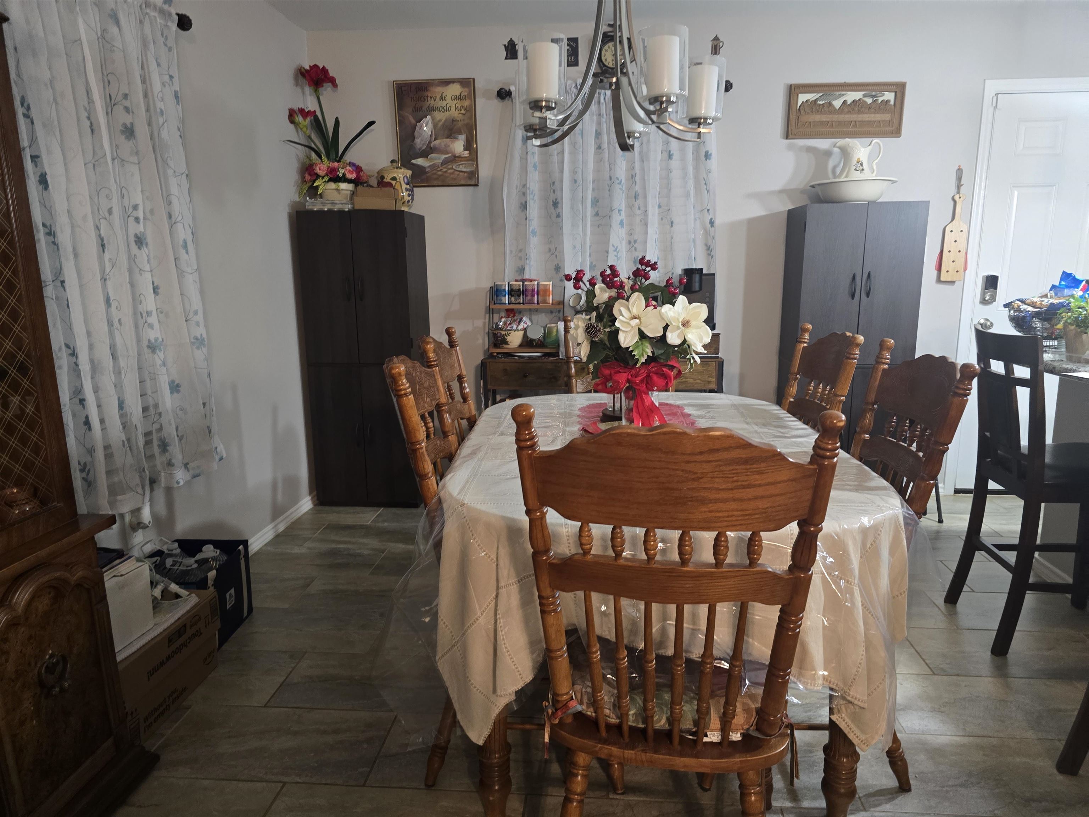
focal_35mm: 23
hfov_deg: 73.9
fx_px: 724
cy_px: 408
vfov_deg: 58.9
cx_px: 544
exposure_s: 1/30
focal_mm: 6.3
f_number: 1.7
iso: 320
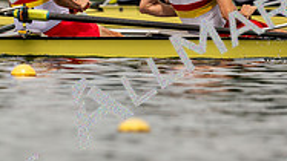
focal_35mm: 1303
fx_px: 9912
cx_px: -60
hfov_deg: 1.7
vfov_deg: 0.9
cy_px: 5
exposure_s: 1/2000
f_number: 6.3
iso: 160
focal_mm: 400
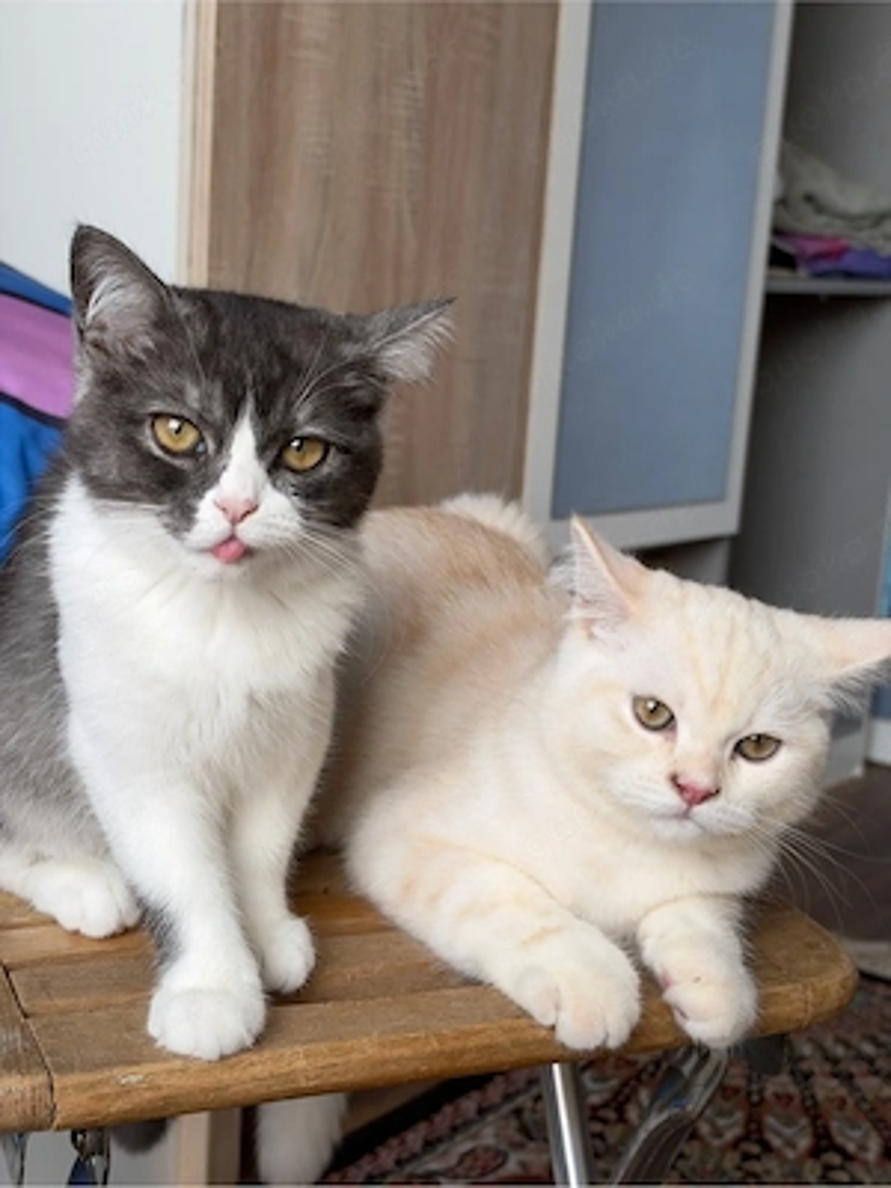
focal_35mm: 48
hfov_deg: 30.3
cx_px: 446
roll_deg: -2.7
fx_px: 1647
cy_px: 594
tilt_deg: -10.8
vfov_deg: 39.7
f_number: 1.8
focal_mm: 6.93
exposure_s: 1/141
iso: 50
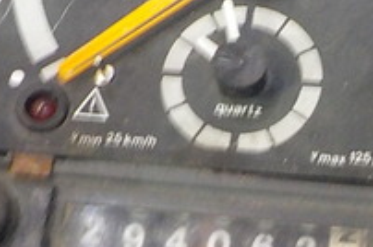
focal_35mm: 99
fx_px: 1024
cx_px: 297
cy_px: 247
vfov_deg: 13.6
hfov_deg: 20.4
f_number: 3.3
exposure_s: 1/13
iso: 400
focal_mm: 4.1
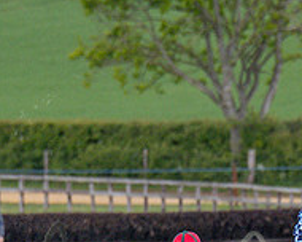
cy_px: 424
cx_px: 242
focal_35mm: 1696
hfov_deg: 1.1
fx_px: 15159
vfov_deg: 0.9
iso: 400
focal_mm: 200
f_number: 4
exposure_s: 1/1600
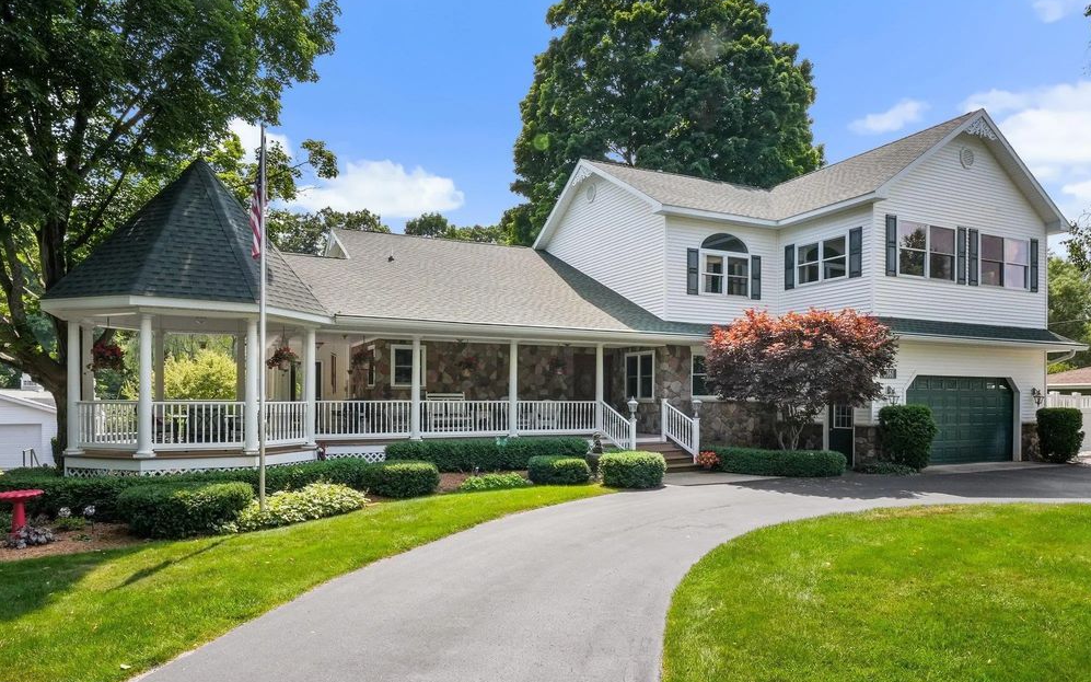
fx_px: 657
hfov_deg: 79.4
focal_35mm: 22
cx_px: 541
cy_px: 346
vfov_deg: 54.8
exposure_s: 1/60
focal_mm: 21.1
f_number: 22
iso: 2000
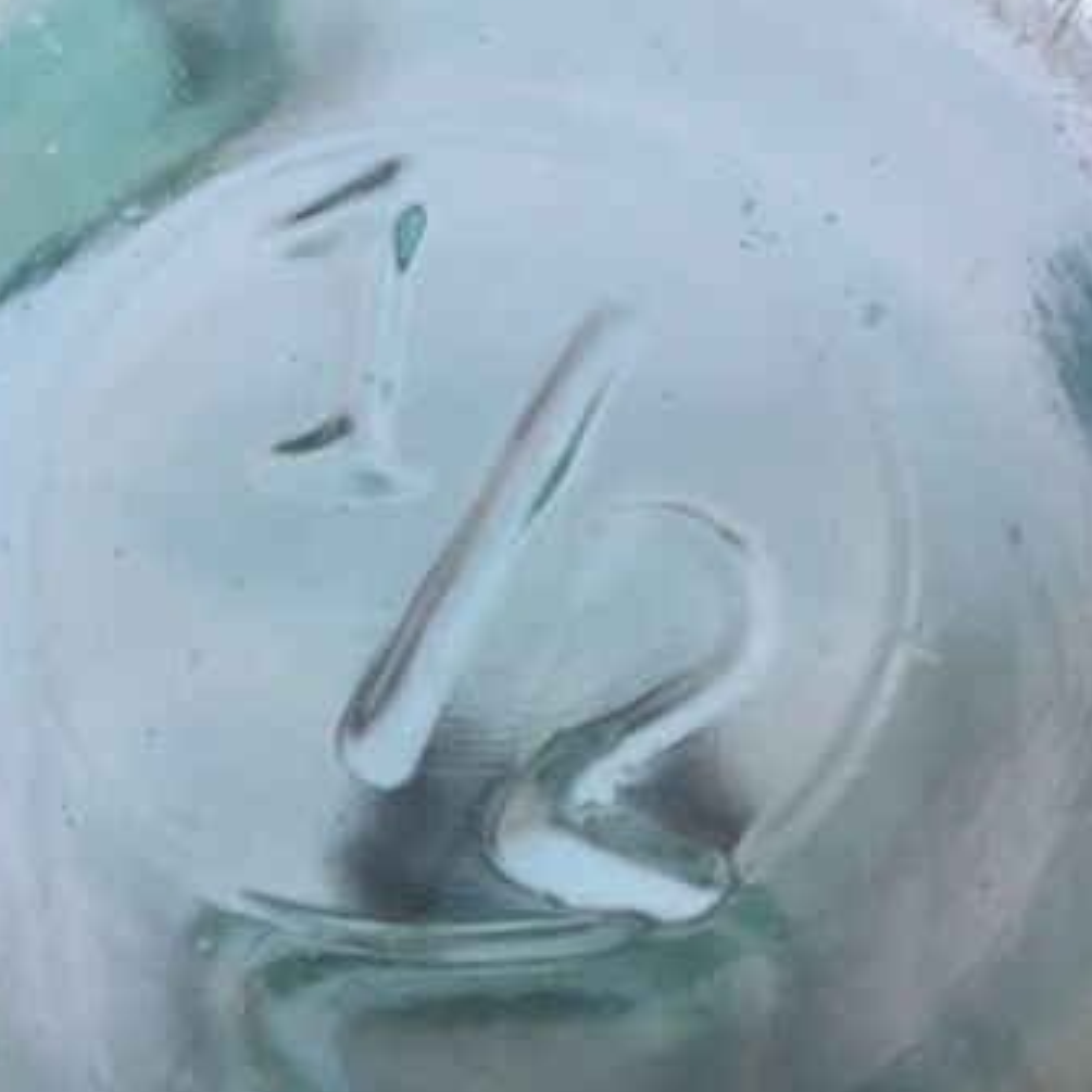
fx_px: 1749
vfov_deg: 34.4
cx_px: 479
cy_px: 727
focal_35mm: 49
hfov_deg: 34.6
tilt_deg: -72.1
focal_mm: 4.15
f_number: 2.2
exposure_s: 1/33
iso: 50
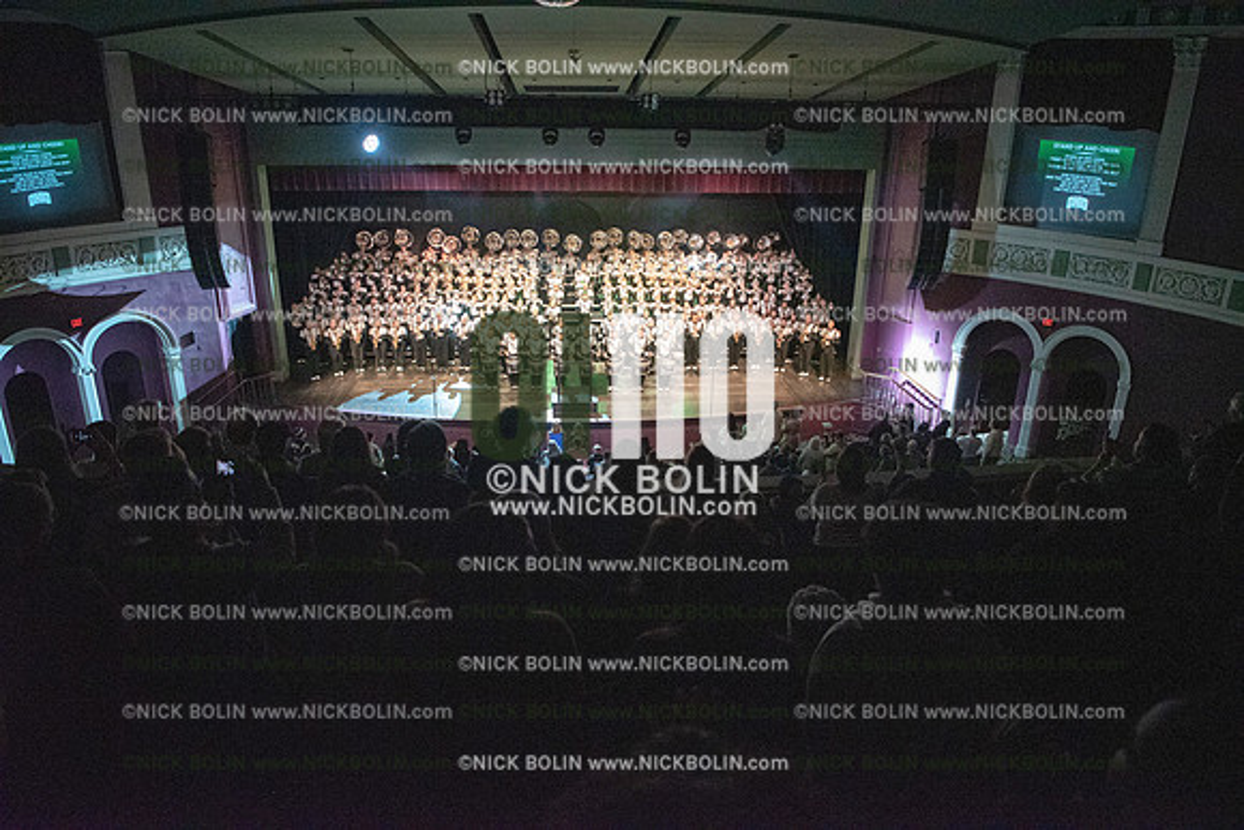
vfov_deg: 53.2
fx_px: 829
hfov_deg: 73.7
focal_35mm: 24
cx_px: 622
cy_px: 415
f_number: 2.8
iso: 10000
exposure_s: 1/800
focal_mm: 24
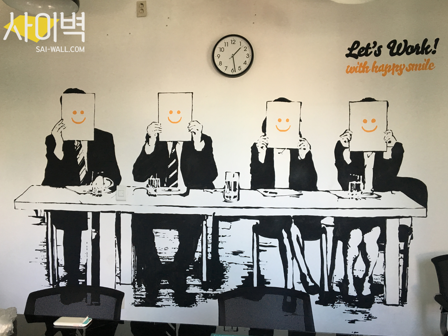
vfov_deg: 46.8
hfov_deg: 60.0
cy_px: 173
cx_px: 219
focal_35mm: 30
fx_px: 388
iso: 40
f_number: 2.2
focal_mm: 4.15
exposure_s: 1/30
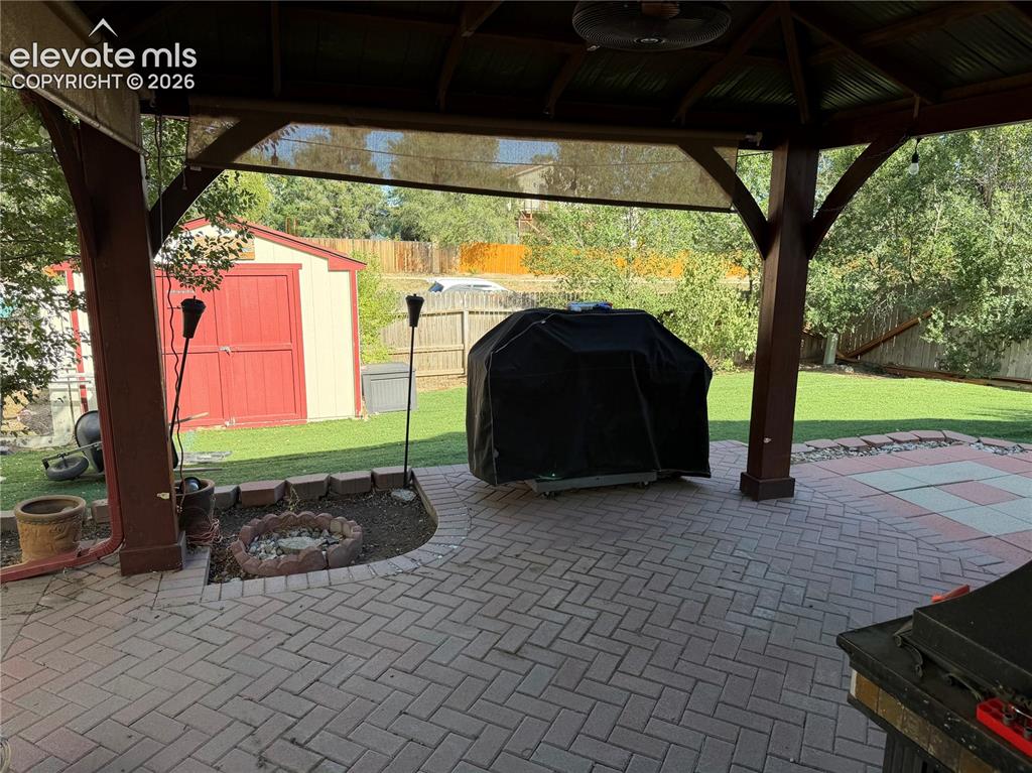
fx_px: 715
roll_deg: -0.2
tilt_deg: -11.8
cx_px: 516
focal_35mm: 24
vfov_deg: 56.8
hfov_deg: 71.6
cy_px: 386
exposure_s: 1/1005
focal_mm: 6.76
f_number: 1.78
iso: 80
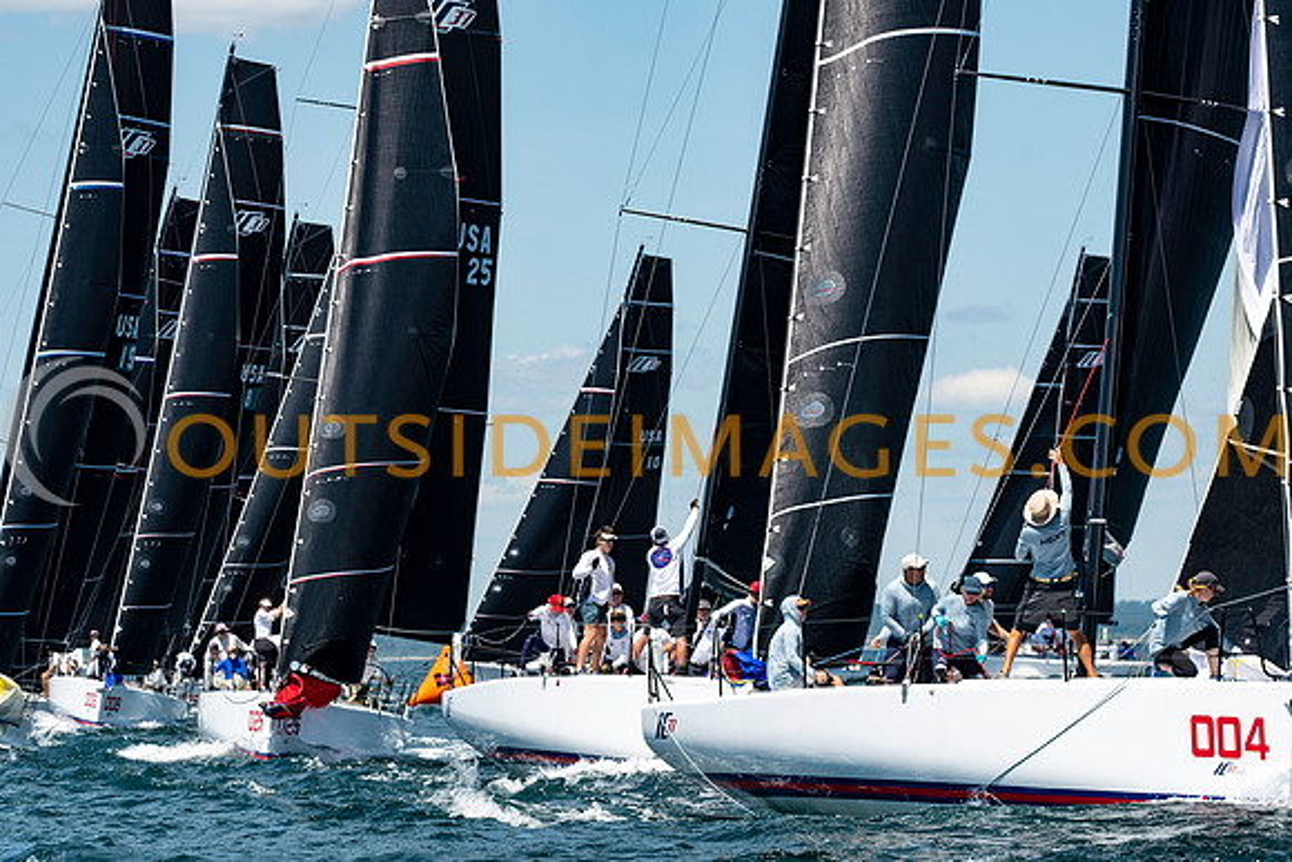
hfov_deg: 10.2
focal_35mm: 202
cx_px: 646
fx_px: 7269
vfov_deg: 6.8
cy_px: 431
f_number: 5.6
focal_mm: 135
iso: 320
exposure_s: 1/1600
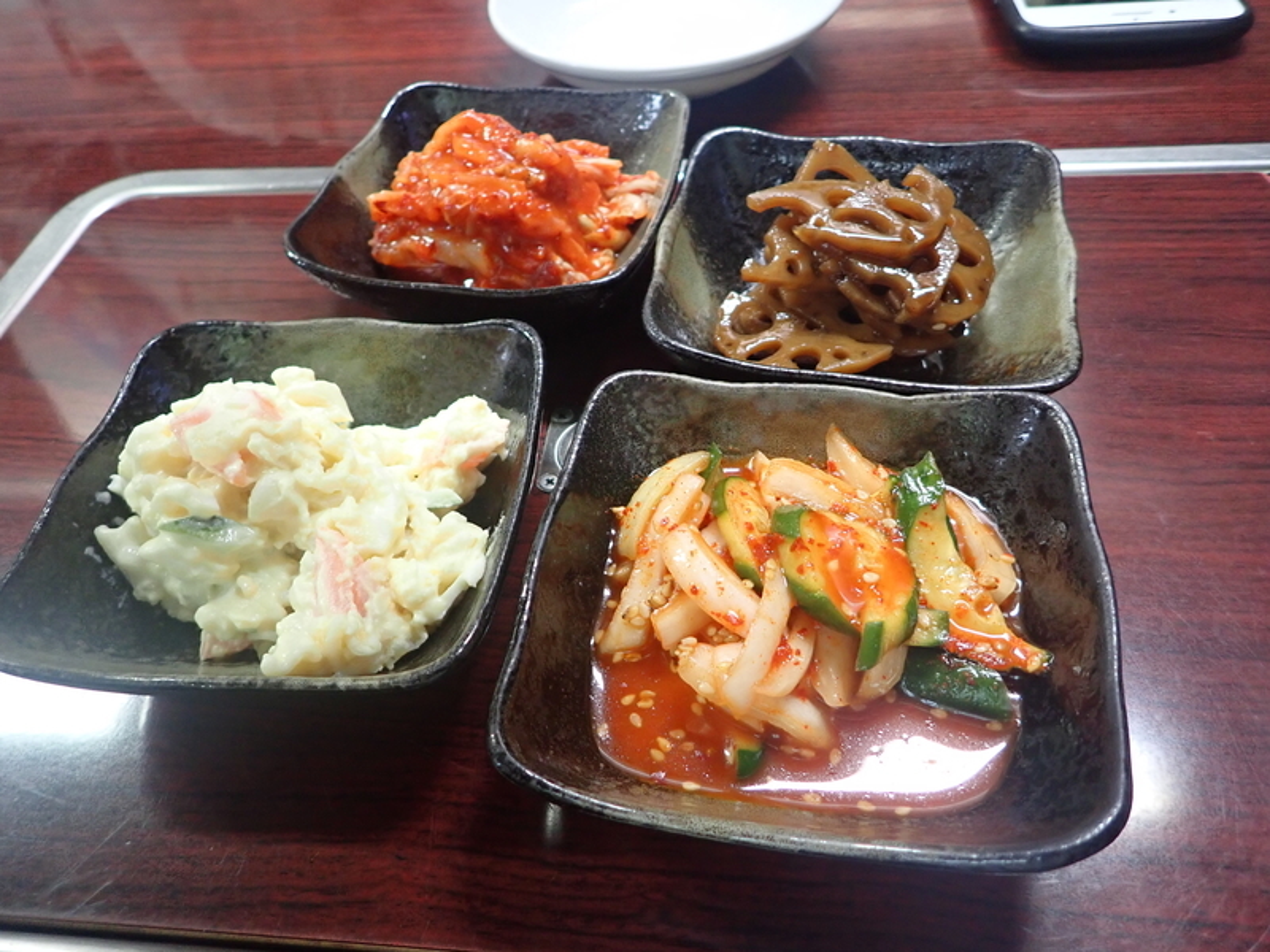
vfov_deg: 54.9
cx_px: 635
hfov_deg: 69.4
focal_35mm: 25
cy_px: 476
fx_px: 917
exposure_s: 1/30
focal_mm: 4.5
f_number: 2
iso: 500
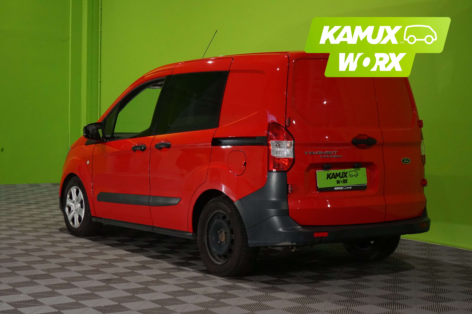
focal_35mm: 63
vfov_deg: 21.6
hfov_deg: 31.9
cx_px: 236
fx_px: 826
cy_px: 157
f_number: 14
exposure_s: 1/60
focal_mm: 63
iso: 6400
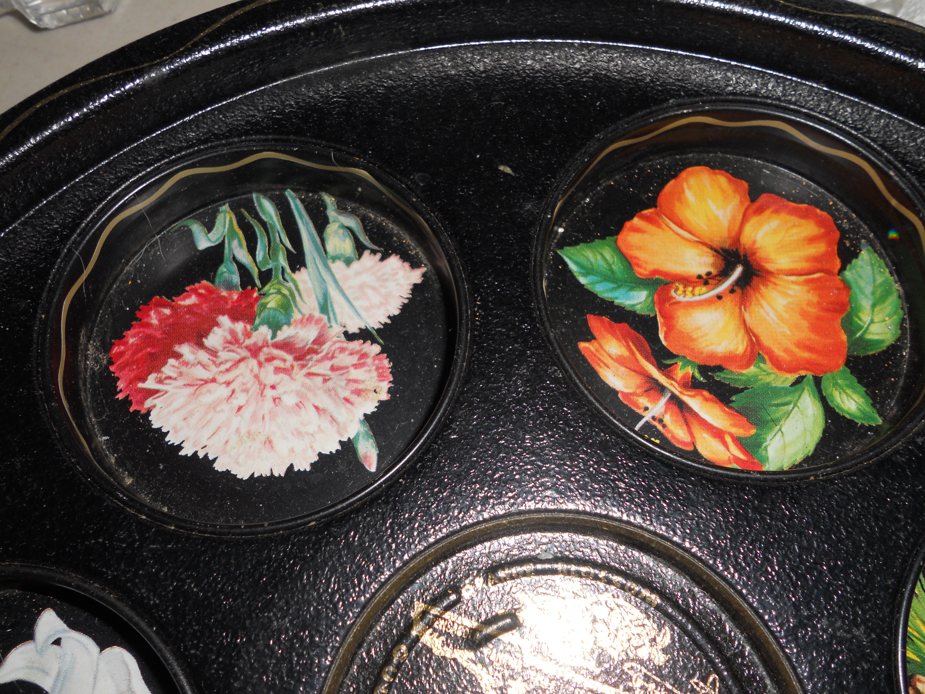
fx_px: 855
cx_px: 462
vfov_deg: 44.2
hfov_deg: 56.8
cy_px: 347
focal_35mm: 32
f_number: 8.8
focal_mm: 5.8
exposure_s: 1/25
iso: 80
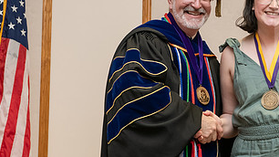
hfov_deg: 17.2
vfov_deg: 9.8
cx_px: 247
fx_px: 910
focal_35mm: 123
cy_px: 96
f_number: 5.6
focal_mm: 62
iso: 2000
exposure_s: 1/200
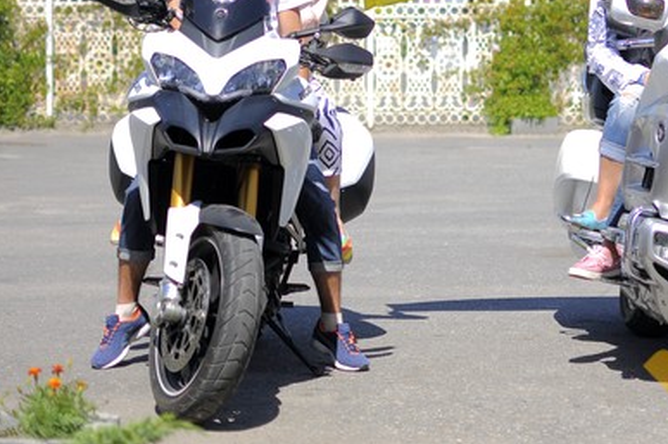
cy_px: 78
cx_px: 483
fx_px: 1759
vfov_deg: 14.3
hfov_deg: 21.4
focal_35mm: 95
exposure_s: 1/2500
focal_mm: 35
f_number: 2.2
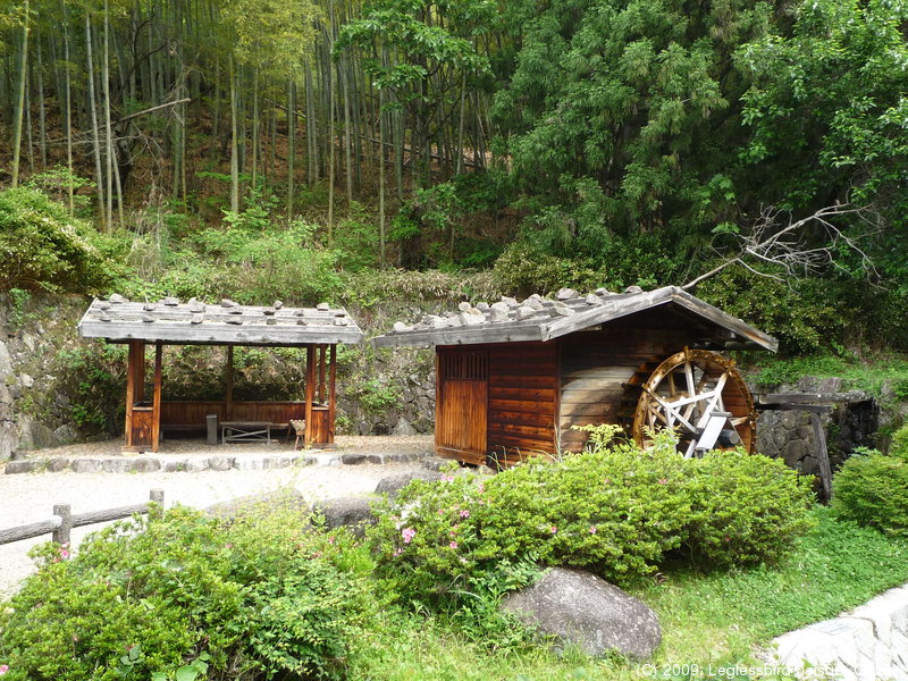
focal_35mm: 29
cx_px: 454
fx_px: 761
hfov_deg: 61.7
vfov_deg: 48.2
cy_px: 340
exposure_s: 1/160
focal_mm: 4.4
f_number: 2.8
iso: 100
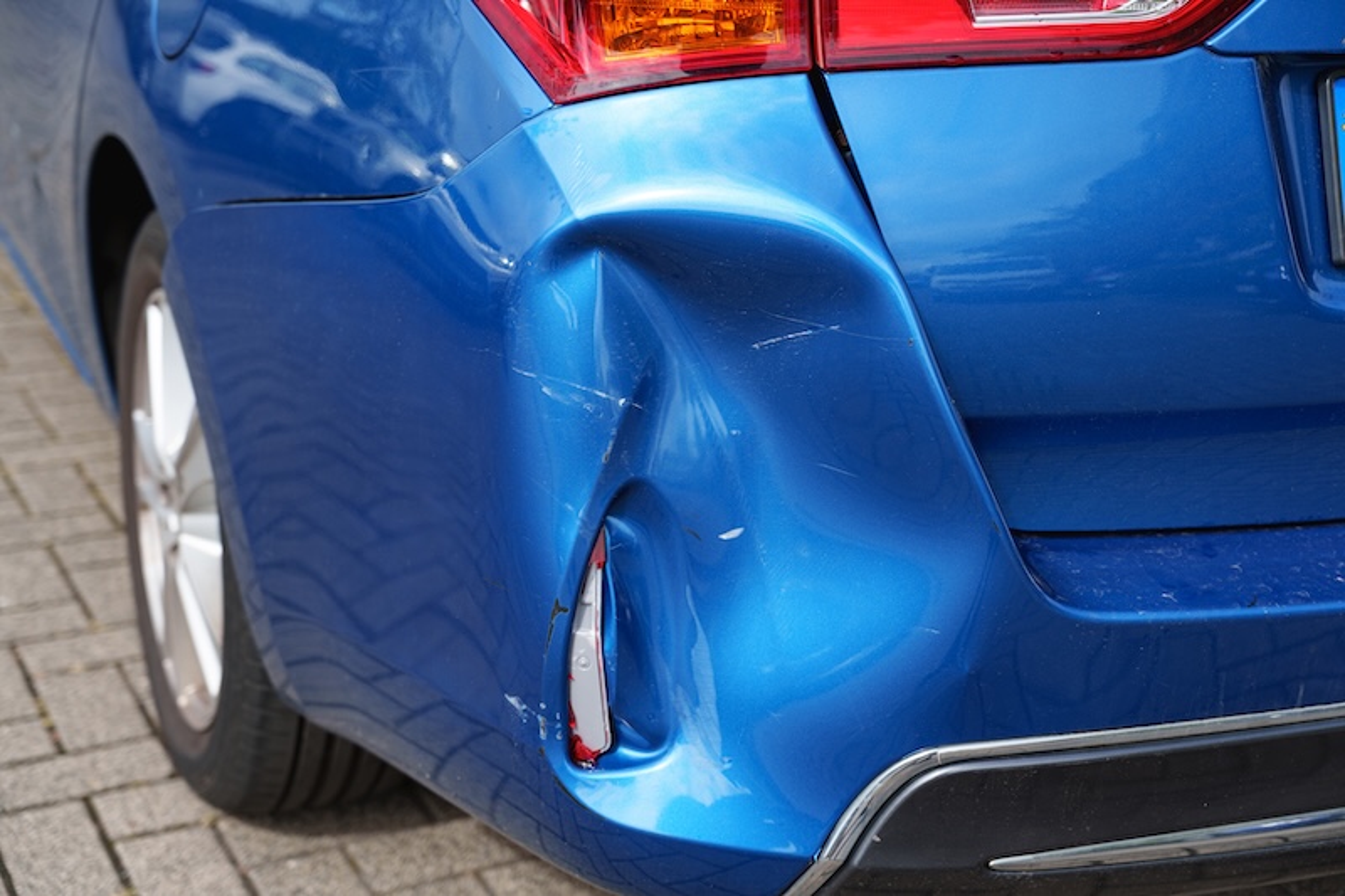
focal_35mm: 54
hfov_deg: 36.9
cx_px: 672
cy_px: 448
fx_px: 2017
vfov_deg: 25.0
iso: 100
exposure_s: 1/640
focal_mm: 54
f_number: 4
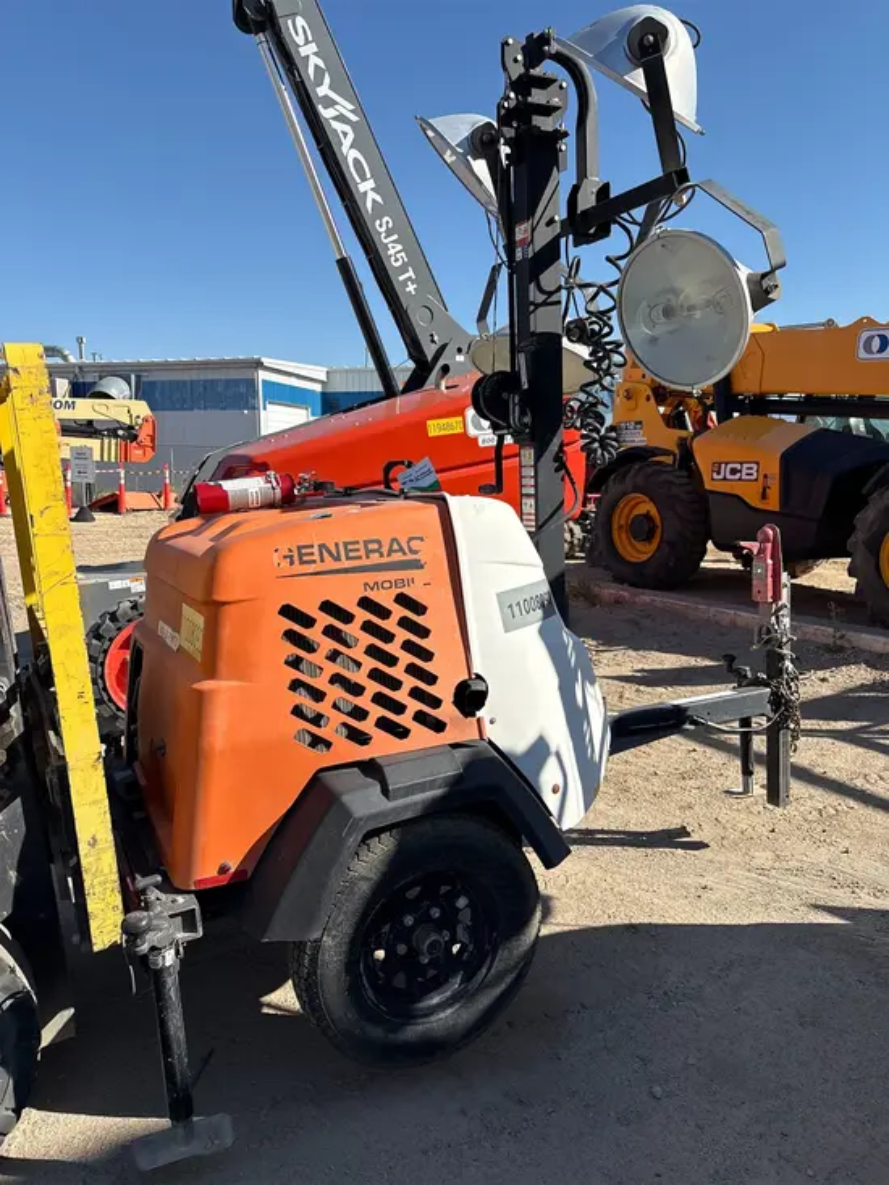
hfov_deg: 53.1
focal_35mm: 26
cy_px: 592
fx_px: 890
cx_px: 444
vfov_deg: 67.3
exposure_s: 1/2747
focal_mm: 5.96
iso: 50
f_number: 1.6
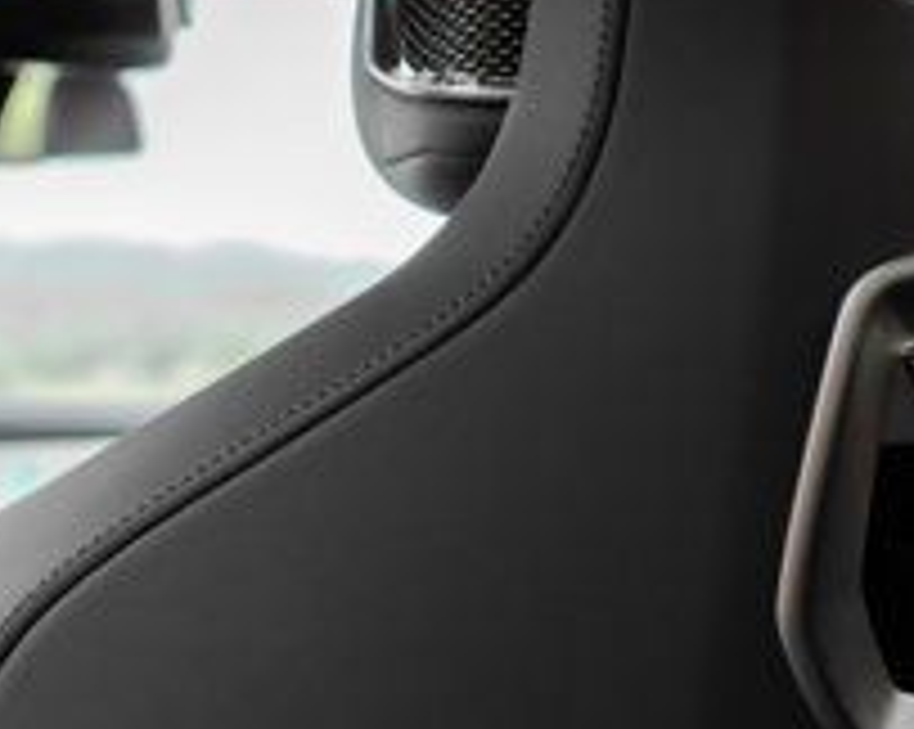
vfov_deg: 21.2
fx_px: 1919
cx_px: 828
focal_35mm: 71
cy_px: 106
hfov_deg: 25.9
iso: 640
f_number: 5
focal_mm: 24
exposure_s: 1/200
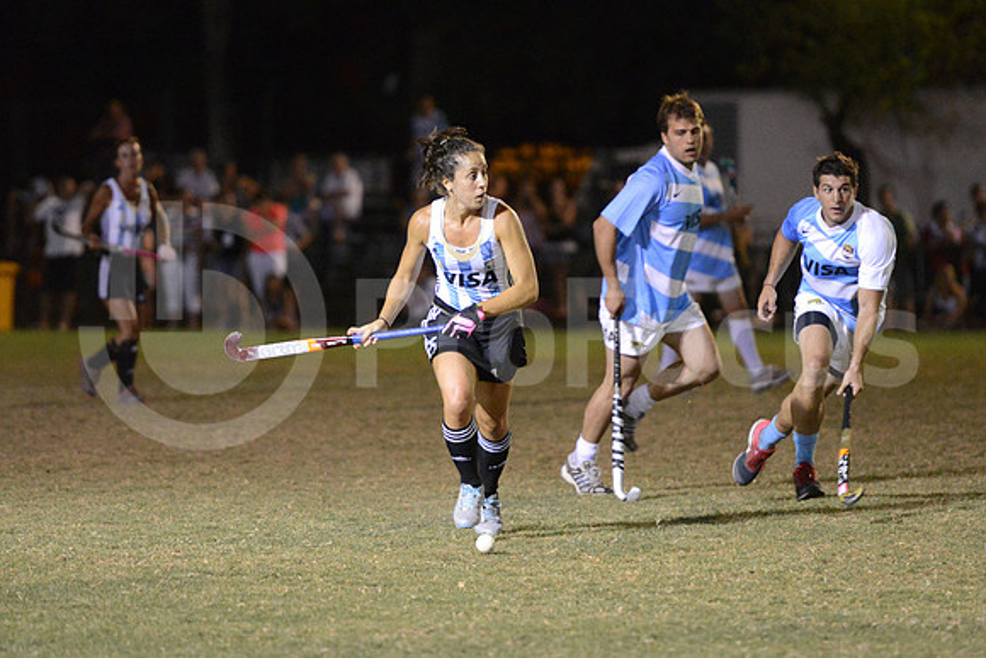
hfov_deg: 10.5
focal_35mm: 195
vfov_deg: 7.0
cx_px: 493
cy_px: 329
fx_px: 5342
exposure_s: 1/400
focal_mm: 195
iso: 6400
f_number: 2.8
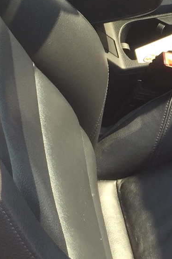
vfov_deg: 18.1
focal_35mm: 112
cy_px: 65
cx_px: 222
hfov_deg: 11.9
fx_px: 803
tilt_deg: -48.6
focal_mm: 4.15
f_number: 2.2
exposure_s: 1/233
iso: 32
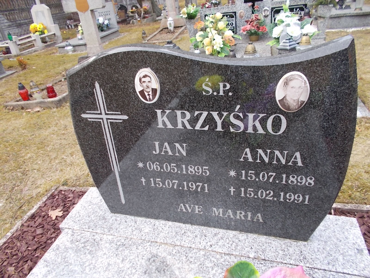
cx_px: 185
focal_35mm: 26
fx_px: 278
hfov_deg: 67.3
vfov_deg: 53.1
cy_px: 139
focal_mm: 4.6
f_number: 3.2
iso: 80
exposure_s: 1/160
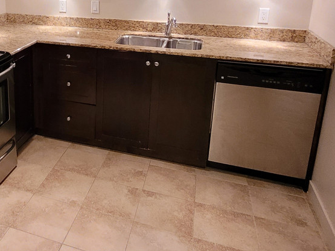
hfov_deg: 47.7
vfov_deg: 38.1
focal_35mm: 36
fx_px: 348
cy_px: 48
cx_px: 54
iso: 320
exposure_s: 1/40
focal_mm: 1.74
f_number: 2.2
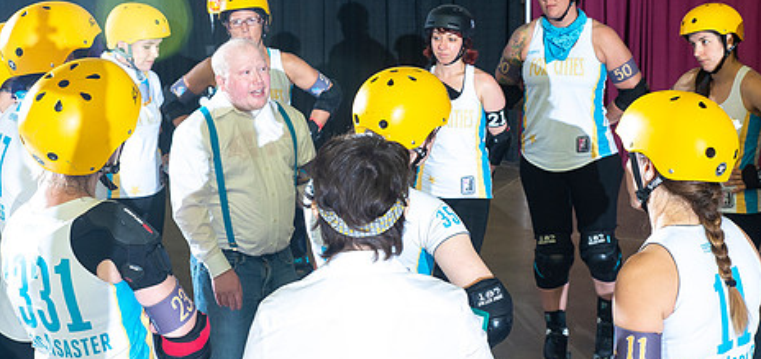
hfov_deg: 32.1
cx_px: 408
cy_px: 83
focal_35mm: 68
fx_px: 1322
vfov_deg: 15.4
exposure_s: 1/160
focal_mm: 50
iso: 1600
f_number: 7.1
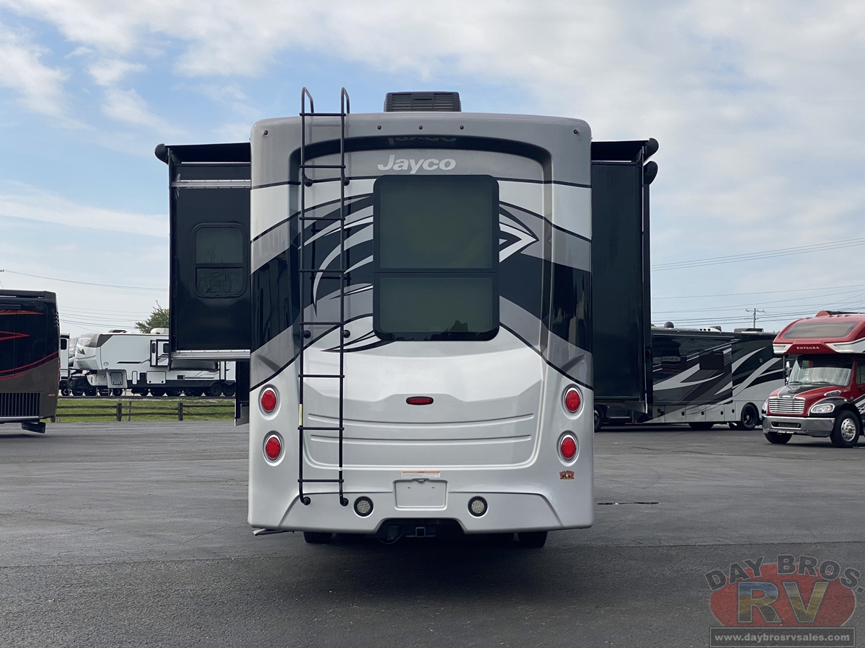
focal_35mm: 52
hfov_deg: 36.8
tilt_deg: +3.6
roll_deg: -0.6
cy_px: 324
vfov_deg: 28.0
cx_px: 432
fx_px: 1299
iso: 20
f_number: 2
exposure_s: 1/1845
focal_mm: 6
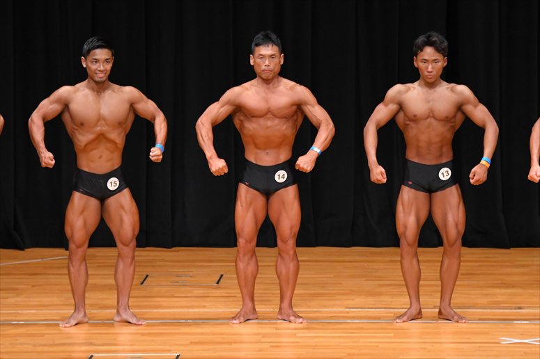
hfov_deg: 7.6
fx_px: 4048
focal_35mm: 270
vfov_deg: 5.1
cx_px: 270
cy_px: 180
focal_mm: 180
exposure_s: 1/400
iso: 4000
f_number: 5.6
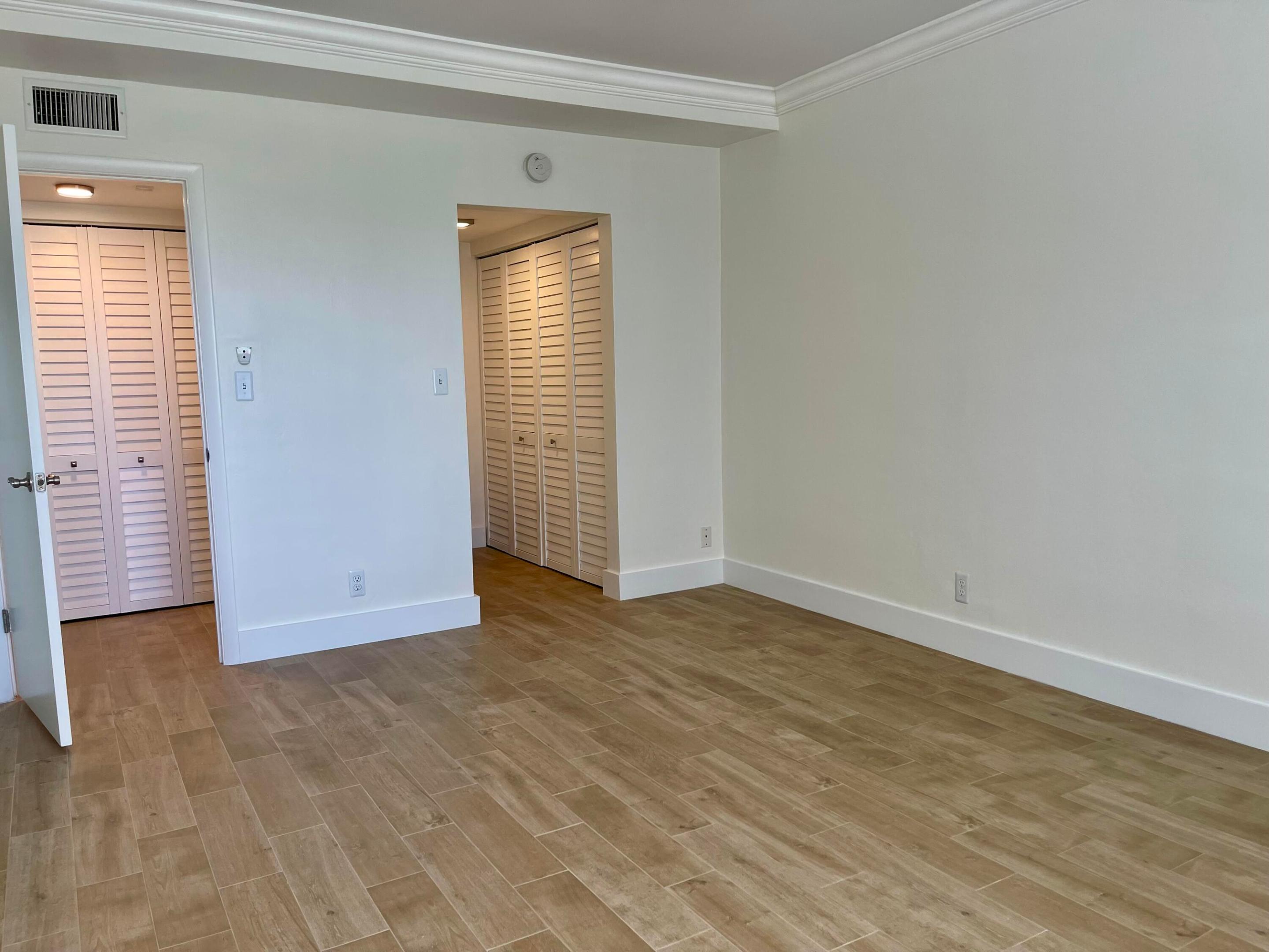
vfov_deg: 54.9
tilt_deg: -7.6
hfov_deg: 69.4
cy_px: 476
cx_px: 634
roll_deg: +0.9
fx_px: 916
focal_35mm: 25
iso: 80
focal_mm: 5.1
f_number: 1.6
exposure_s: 1/120
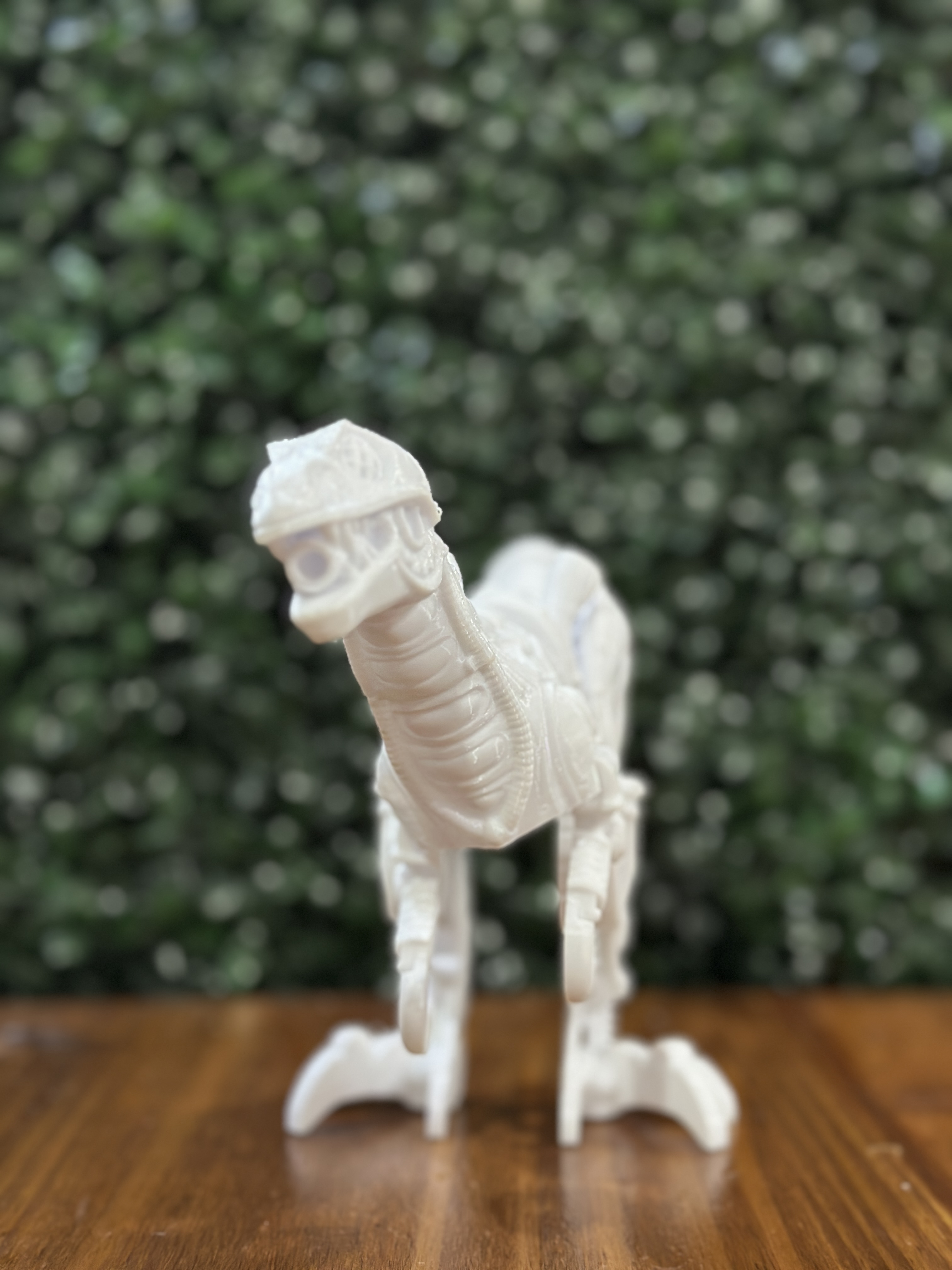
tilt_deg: -1.2
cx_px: 476
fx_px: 1760
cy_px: 635
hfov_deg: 30.3
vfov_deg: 39.7
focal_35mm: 48
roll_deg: -0.3
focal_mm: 6.86
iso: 200
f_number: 1.78
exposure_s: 1/50
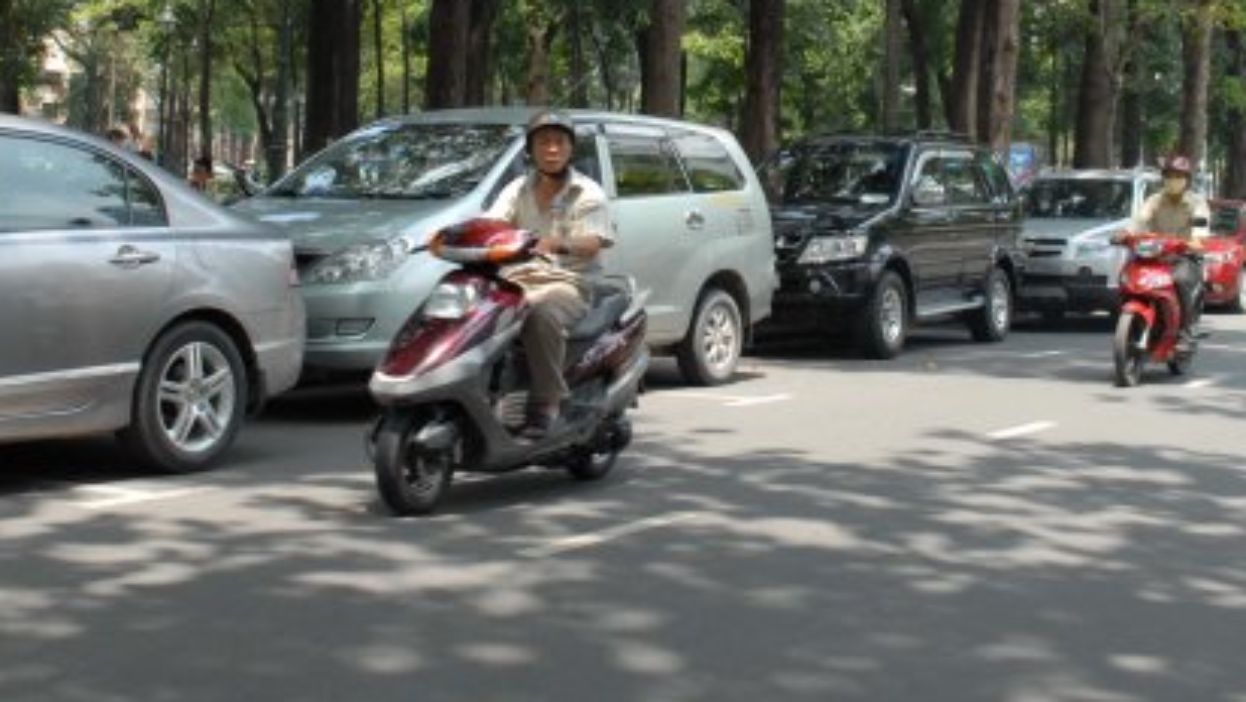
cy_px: 71
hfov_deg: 34.3
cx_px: 685
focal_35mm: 61
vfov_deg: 19.4
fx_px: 2016
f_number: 9
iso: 640
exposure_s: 1/320
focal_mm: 24
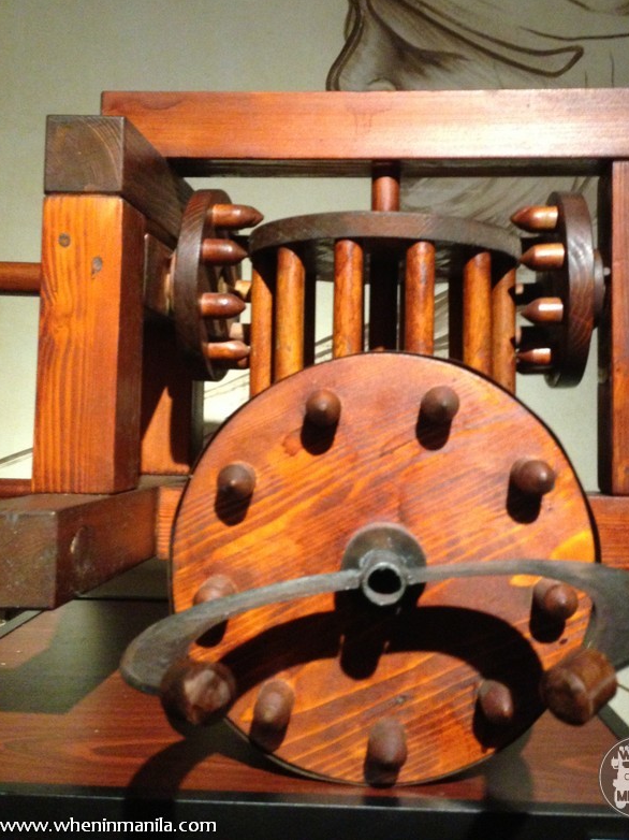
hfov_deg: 37.6
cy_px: 359
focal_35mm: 38
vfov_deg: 48.8
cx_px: 359
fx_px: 921
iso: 500
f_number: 2.4
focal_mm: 4.13
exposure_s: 1/15
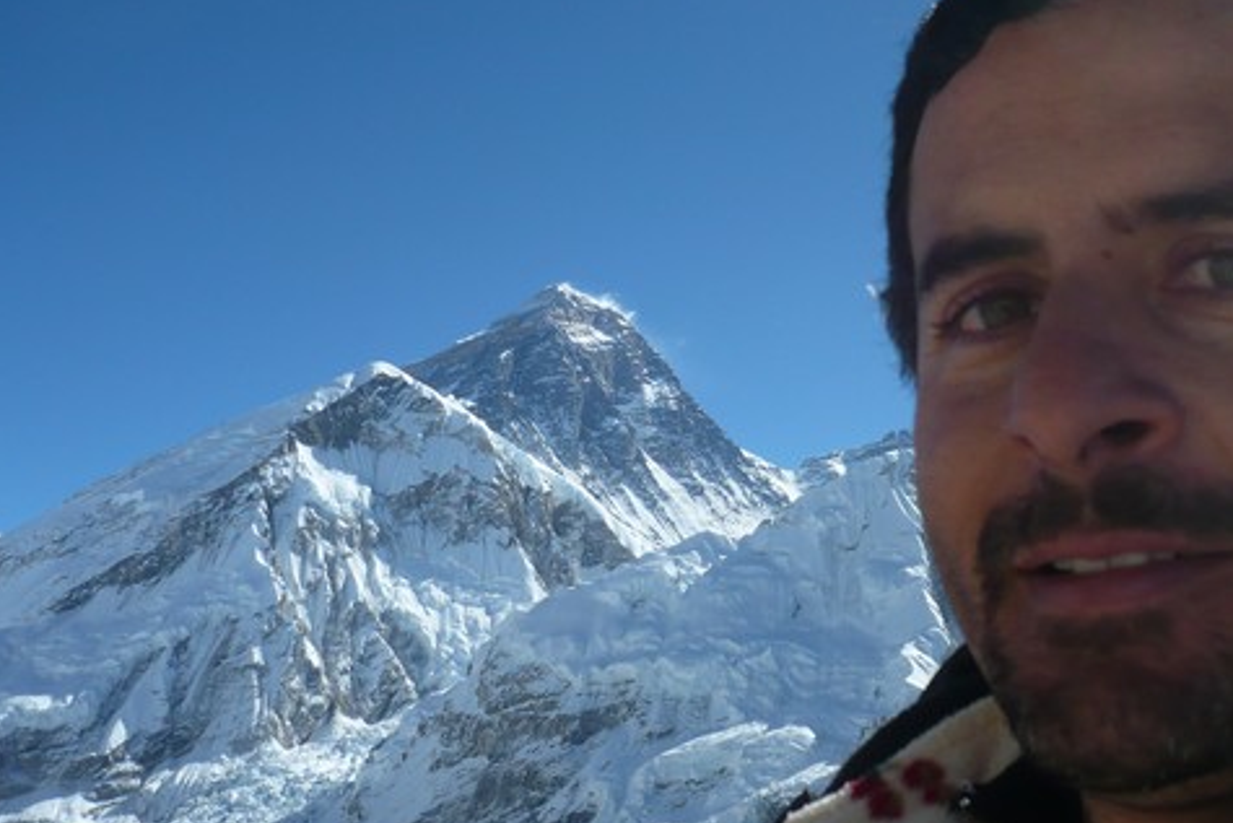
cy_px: 387
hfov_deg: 42.6
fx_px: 1576
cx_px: 716
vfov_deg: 29.3
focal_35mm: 46
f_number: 8
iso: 100
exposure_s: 1/400
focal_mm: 5.8
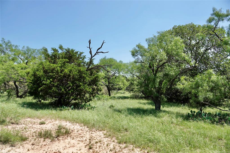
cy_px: 76
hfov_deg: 73.8
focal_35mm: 24
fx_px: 153
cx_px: 115
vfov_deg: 53.1
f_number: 4
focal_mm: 8.8
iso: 100
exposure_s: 1/400
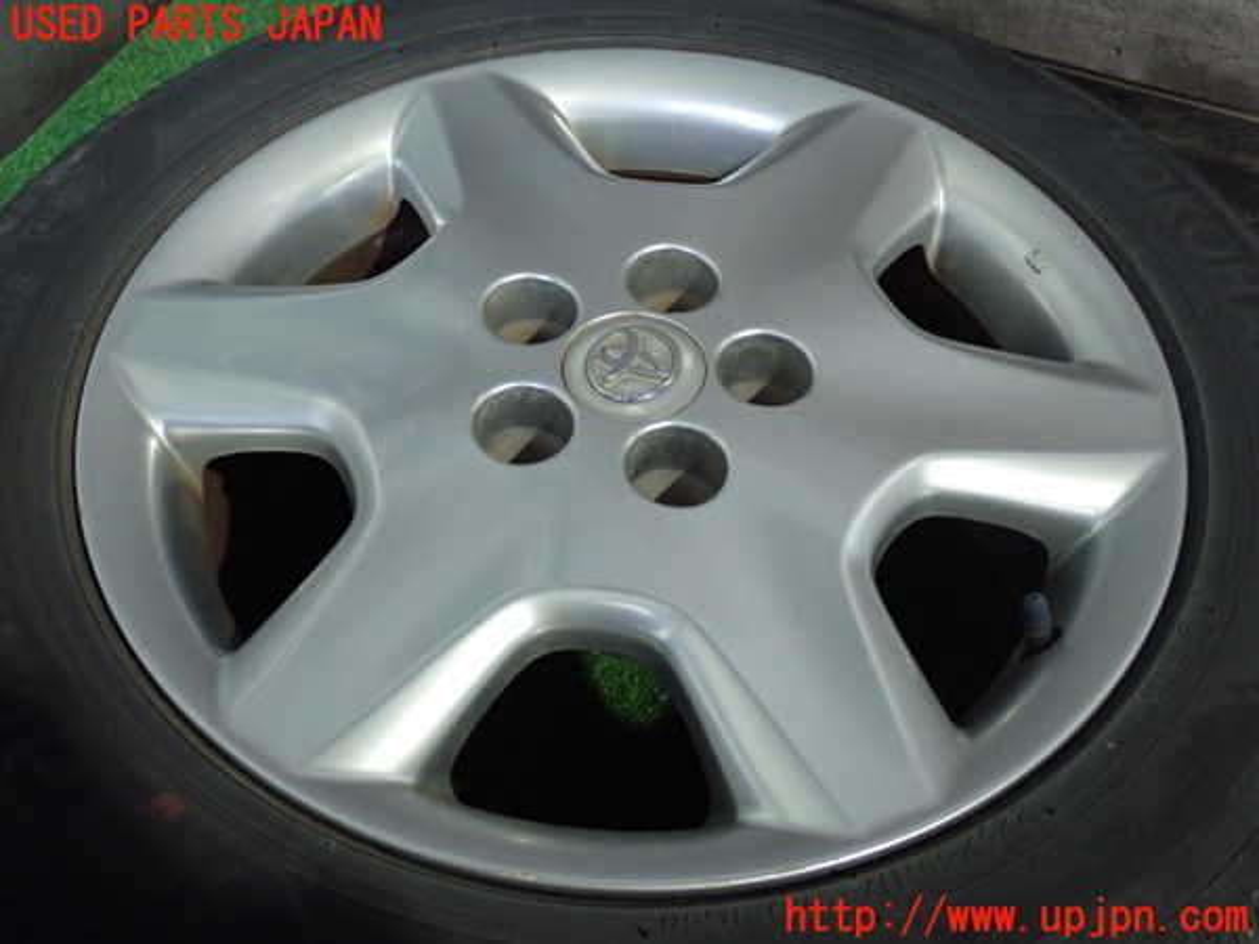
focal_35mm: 41
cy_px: 472
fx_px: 1491
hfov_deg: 45.8
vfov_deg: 35.1
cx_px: 630
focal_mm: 7.31
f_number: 2.8
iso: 640
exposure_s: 1/40
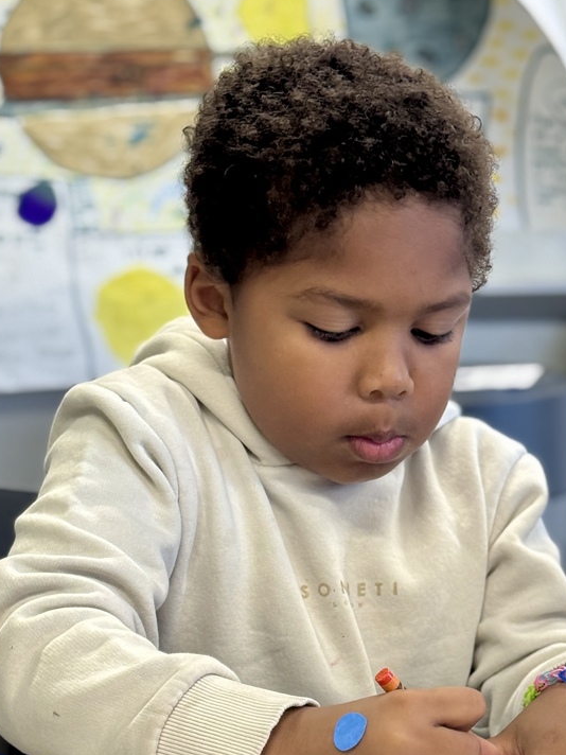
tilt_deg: -14.8
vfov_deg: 28.0
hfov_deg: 21.3
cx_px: 358
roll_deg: -0.1
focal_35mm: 69
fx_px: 1504
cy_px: 493
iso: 100
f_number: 1.78
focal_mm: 6.76
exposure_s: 1/120
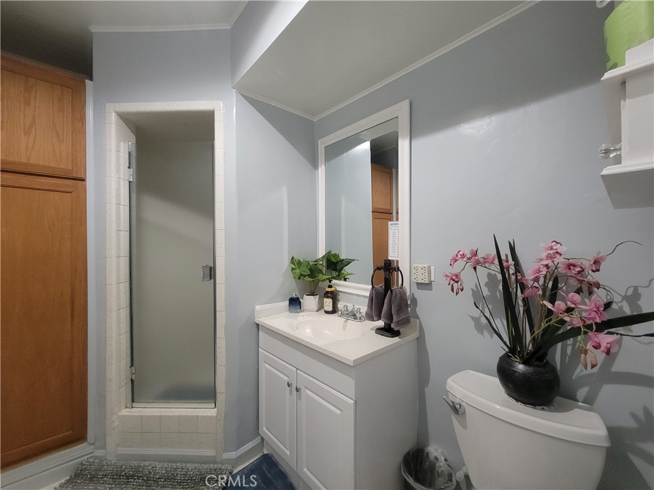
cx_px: 327
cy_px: 245
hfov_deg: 106.2
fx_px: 246
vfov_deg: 89.9
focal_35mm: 13
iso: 640
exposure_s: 1/24
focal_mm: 2.2
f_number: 2.2
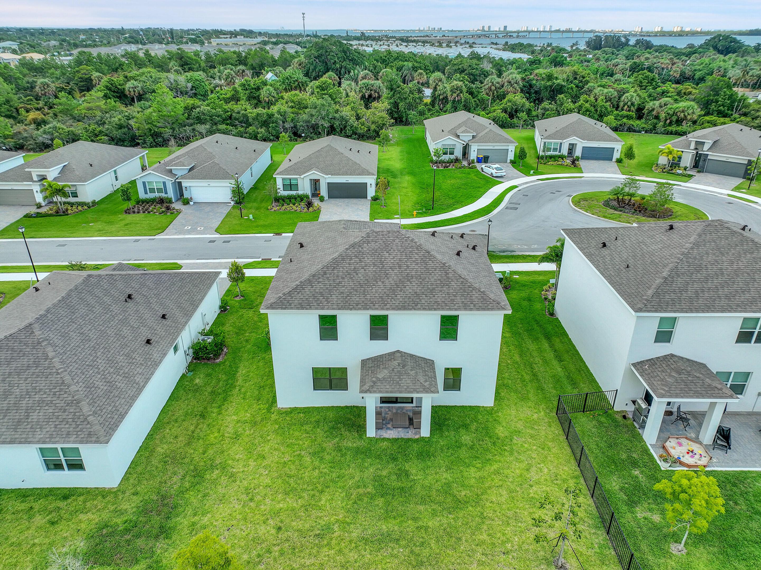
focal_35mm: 24
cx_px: 380
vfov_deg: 56.8
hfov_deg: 71.6
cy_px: 285
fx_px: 527
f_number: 2.8
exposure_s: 1/640
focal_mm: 12.3
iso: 150
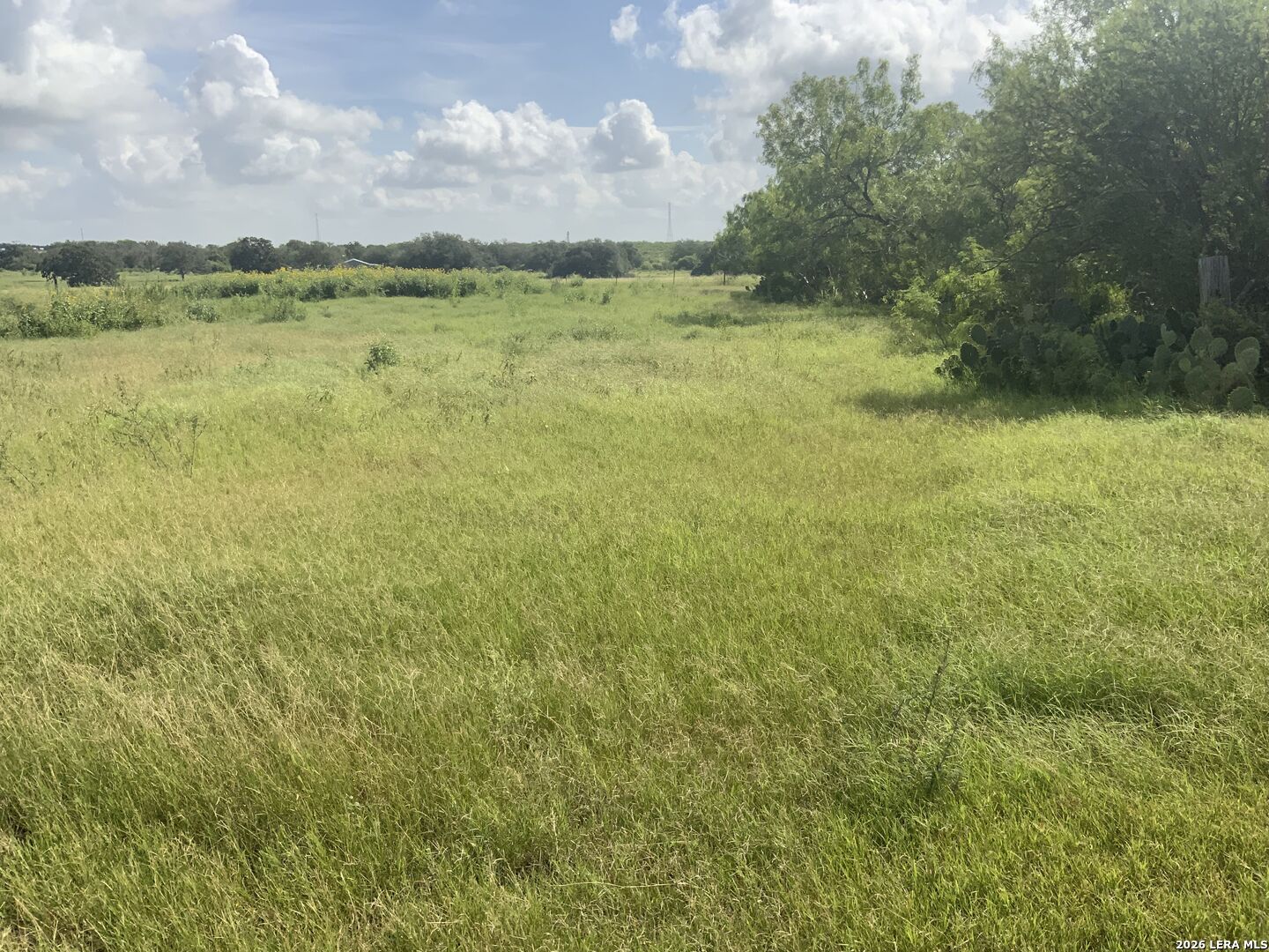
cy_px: 476
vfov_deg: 48.2
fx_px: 1063
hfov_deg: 61.7
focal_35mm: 29
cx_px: 634
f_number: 1.8
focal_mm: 3
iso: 20
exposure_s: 1/2427
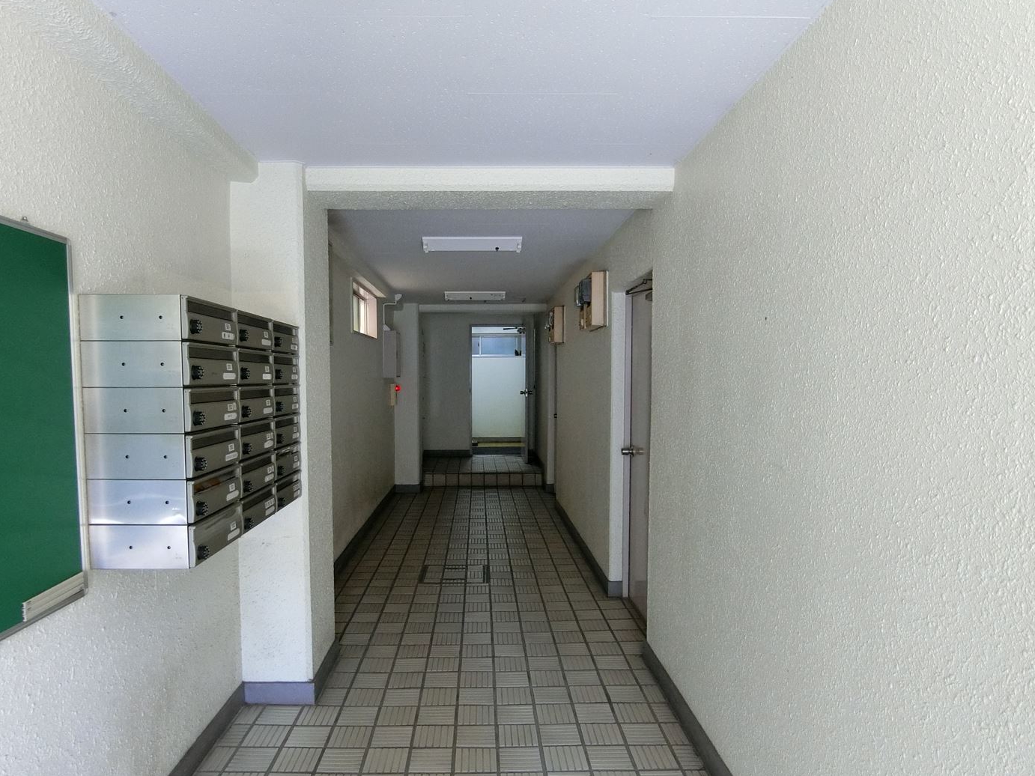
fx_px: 658
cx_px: 490
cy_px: 431
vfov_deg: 60.9
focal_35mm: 22
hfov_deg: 76.3
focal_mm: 4.06
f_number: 2.7
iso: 400
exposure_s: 1/40
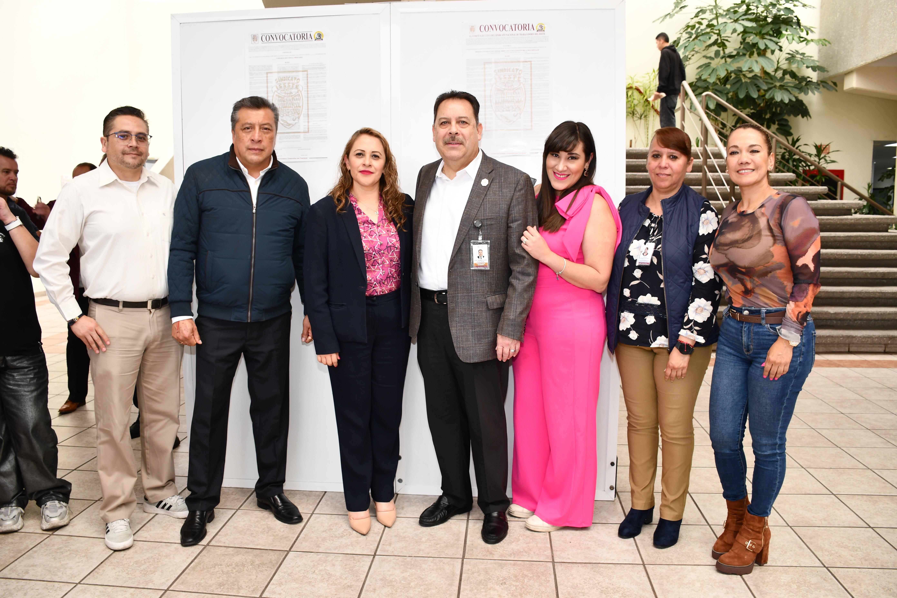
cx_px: 448
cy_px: 299
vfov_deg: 47.9
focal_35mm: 27
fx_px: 673
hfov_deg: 67.4
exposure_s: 1/60
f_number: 4
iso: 200
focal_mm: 18
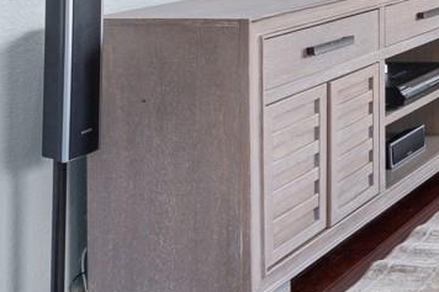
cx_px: 826
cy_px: -108
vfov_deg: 17.5
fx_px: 878
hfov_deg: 19.5
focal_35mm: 72
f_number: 8
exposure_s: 1
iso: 200
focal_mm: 16
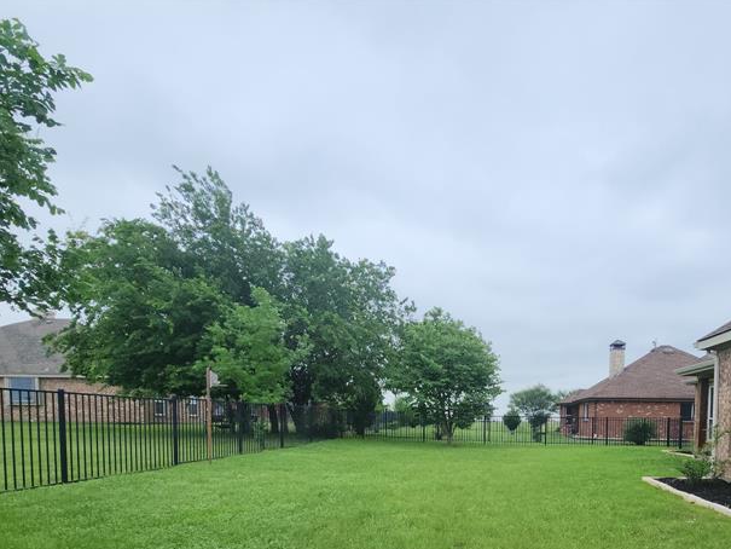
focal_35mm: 22
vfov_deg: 55.5
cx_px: 482
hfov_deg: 74.2
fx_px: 465
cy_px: 461
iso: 50
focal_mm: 2.2
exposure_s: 1/476
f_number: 2.2
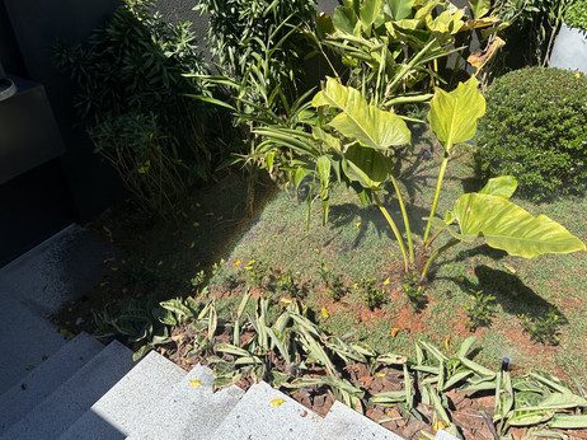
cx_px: 307
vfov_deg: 53.0
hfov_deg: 67.3
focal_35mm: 26
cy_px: 213
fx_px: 441
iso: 80
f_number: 1.78
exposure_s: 1/2410
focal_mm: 6.86
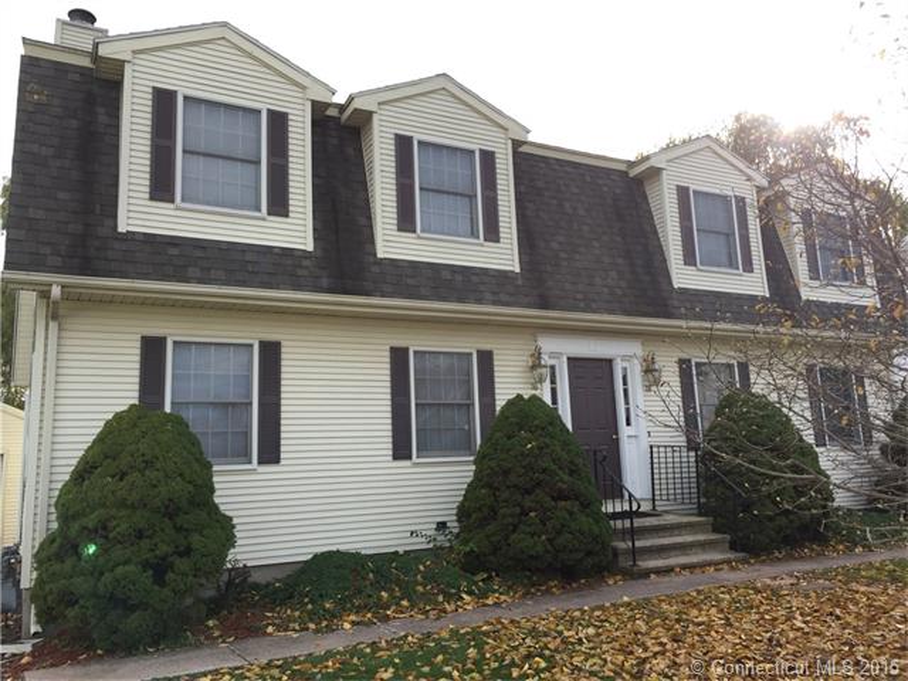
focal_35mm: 29
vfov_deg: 48.2
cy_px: 340
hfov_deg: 61.7
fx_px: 761
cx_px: 454
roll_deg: +2.0
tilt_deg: +10.6
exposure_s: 1/638
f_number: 2.2
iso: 32
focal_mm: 4.15
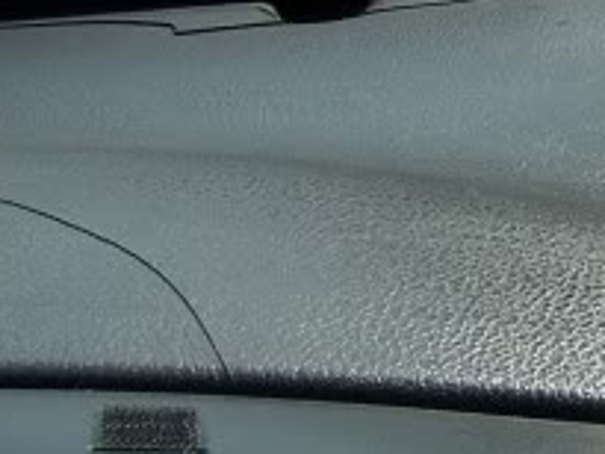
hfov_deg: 12.2
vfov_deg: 10.0
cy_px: 47
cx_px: 1098
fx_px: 2588
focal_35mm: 148
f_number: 4
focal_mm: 6.3
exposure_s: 1/350
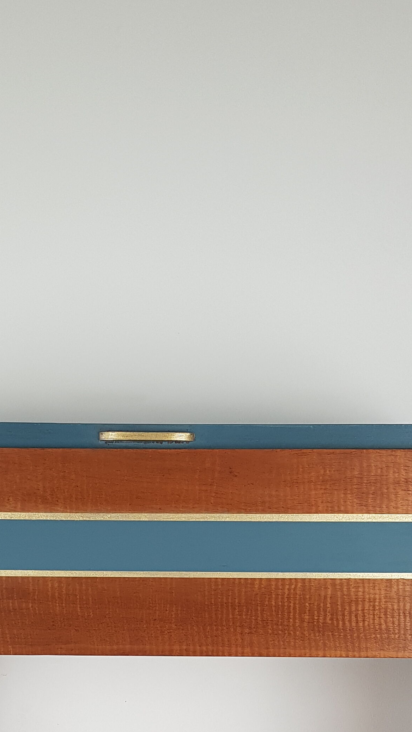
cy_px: 685
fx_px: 1068
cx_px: 131
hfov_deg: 21.7
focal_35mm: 55
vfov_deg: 35.2
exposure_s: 1/100
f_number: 1.7
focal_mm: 4.2
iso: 64
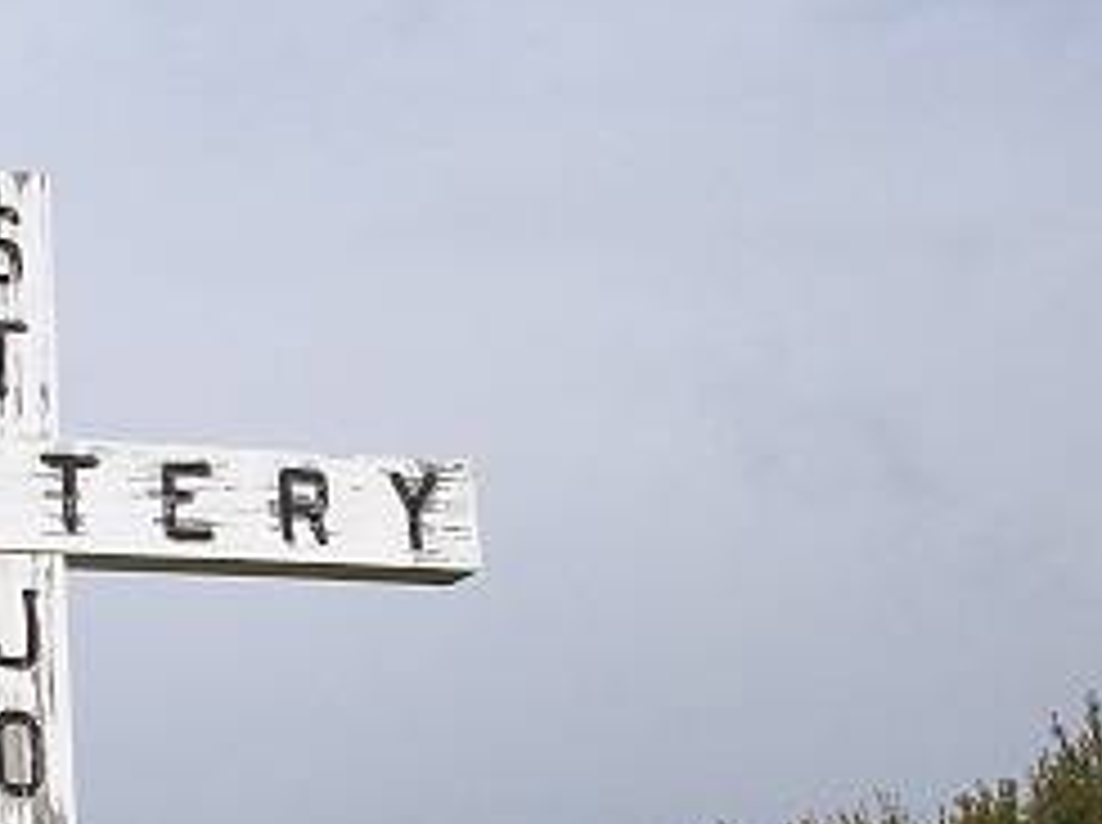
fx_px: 3846
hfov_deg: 16.0
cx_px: 22
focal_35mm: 121
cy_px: 761
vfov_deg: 12.1
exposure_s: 1/537
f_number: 5.6
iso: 80
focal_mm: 6.2
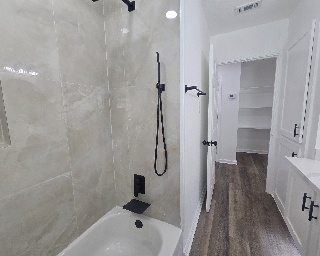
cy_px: 131
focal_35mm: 14
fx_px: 133
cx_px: 155
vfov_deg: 88.0
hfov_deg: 100.7
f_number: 2.2
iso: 50
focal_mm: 2.2
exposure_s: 1/60
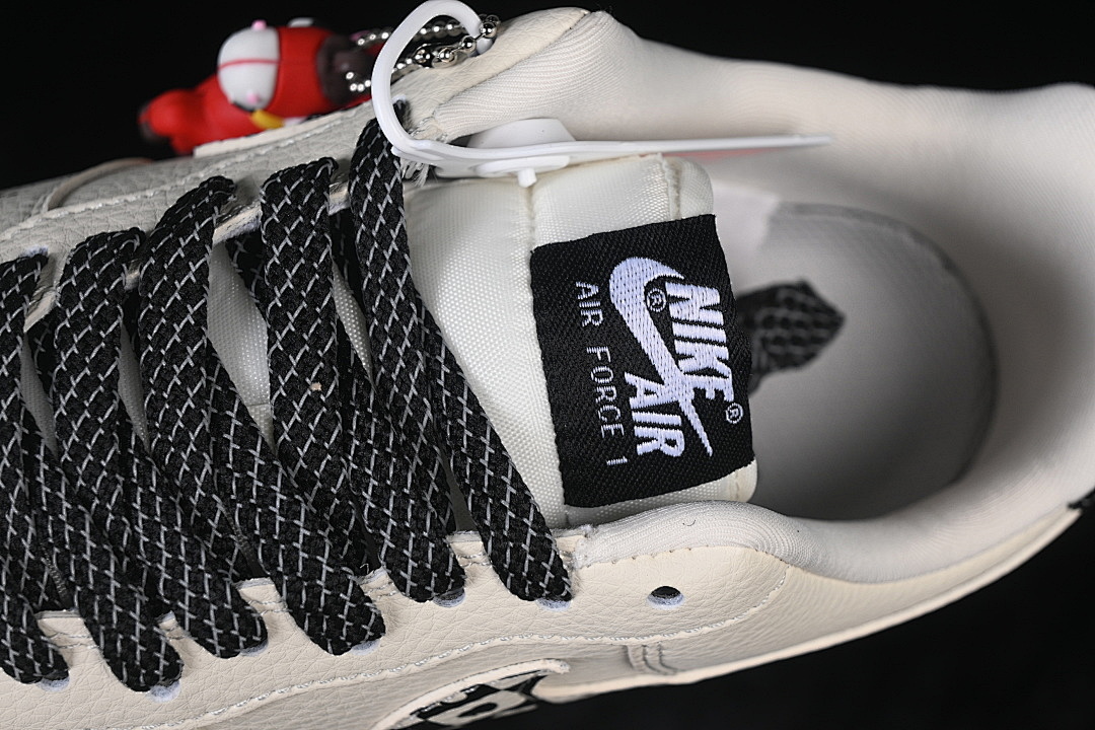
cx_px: 548
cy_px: 365
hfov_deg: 27.0
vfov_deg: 18.2
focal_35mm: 75
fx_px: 2281
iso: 160
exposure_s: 1/80
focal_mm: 50
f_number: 7.1
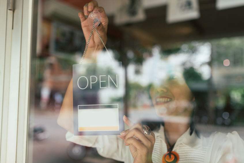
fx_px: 237
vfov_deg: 37.9
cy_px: 82
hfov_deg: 54.4
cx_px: 122
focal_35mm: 35
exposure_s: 1/125
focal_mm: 35
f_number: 2
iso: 100
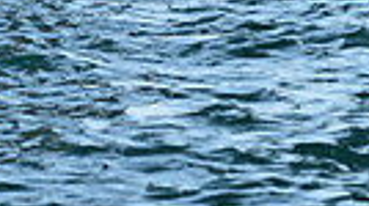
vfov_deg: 2.7
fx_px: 4222
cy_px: -569
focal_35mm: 432
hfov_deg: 5.0
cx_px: 494
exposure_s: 1/1000
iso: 320
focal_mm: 95
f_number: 7.1
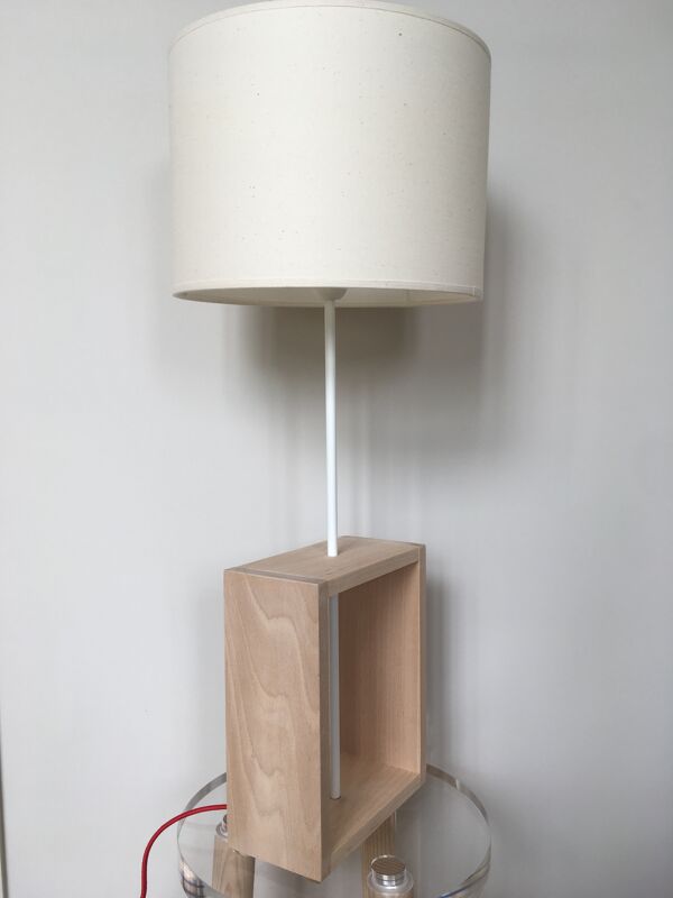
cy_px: 449
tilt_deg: -6.4
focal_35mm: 29
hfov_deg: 48.2
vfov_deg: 61.7
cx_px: 336
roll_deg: +1.7
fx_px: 752
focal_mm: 4.15
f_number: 2.2
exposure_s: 1/135
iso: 25
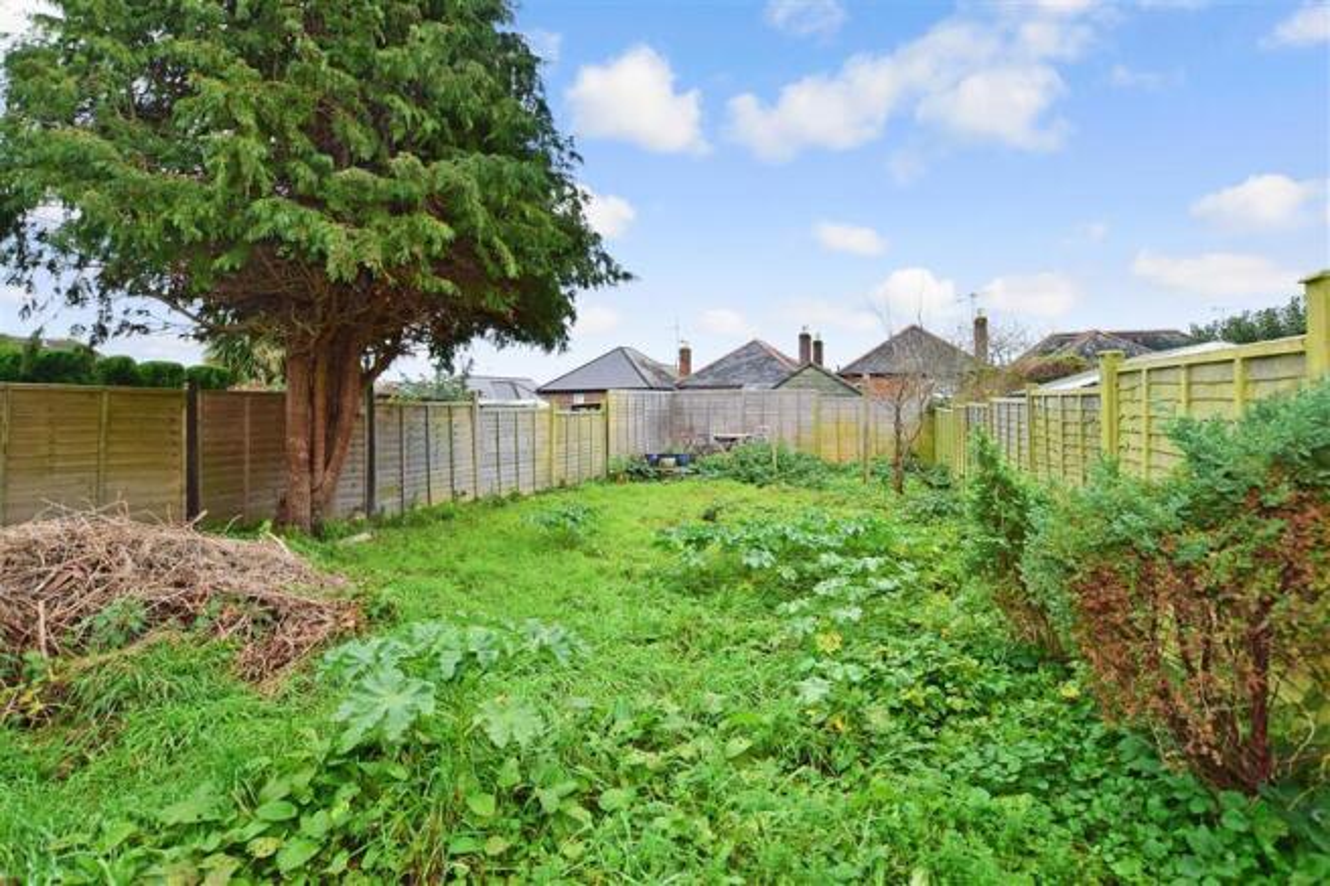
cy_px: 443
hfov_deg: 100.4
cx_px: 665
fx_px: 554
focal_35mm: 15
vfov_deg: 77.3
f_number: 5.6
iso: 200
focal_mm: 10
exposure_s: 1/125
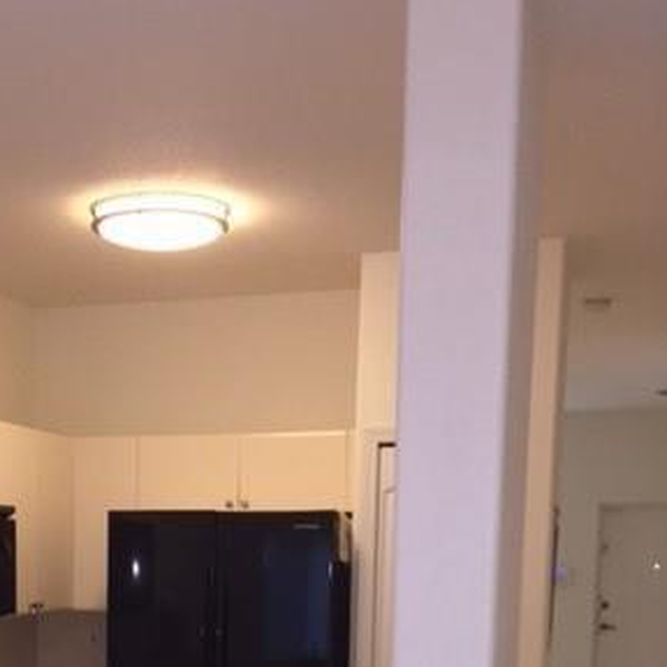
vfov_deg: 27.9
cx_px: 123
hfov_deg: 29.3
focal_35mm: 57
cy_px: 697
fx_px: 1243
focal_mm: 4.15
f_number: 2.2
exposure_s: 1/30
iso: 80
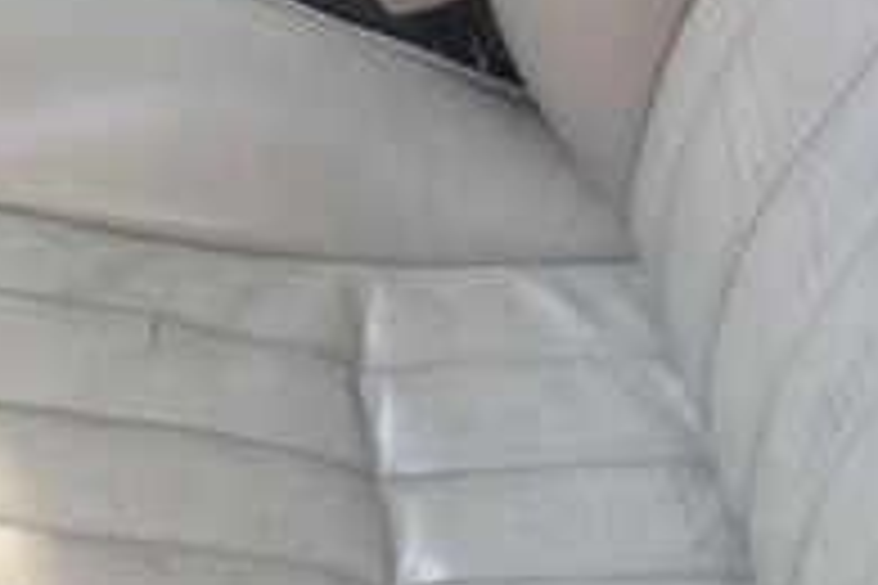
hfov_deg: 18.8
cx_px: 441
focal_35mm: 109
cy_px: -218
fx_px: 2658
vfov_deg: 12.1
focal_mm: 3.3
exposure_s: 1/33
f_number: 2.2
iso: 50
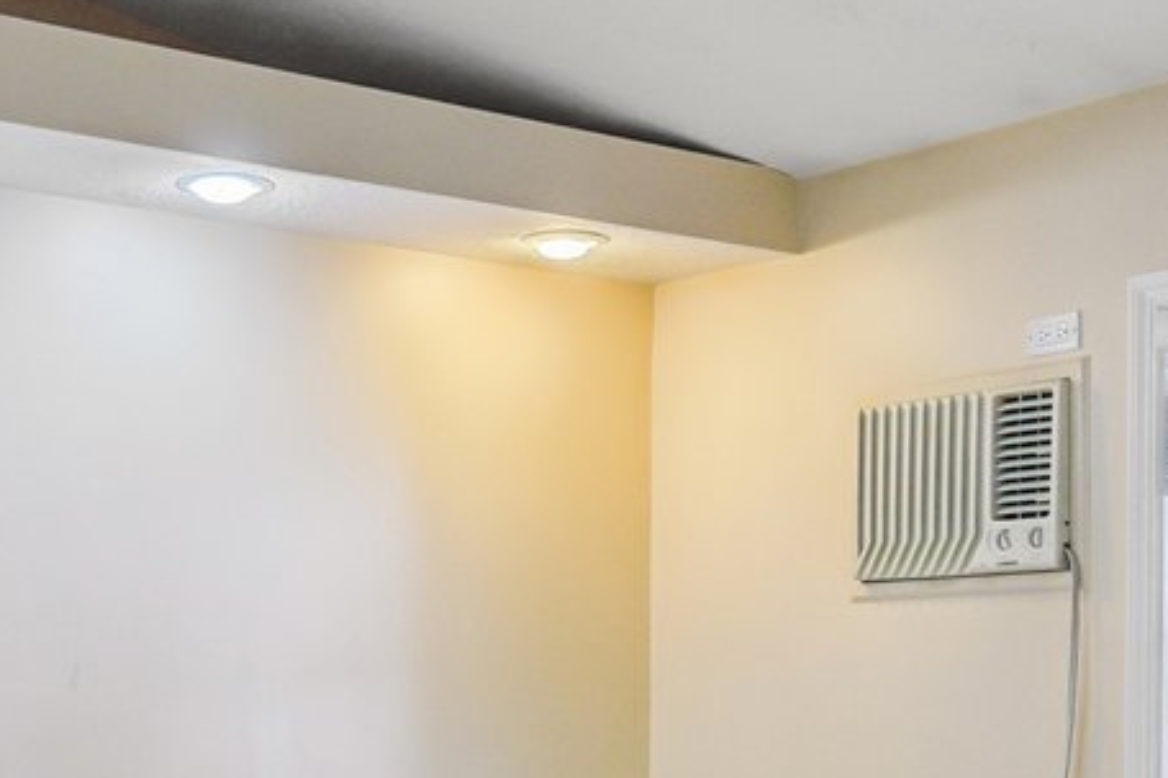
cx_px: 426
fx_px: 2043
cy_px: 710
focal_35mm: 63
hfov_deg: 31.7
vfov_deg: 21.1
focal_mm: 14
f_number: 8
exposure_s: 1/50
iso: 400
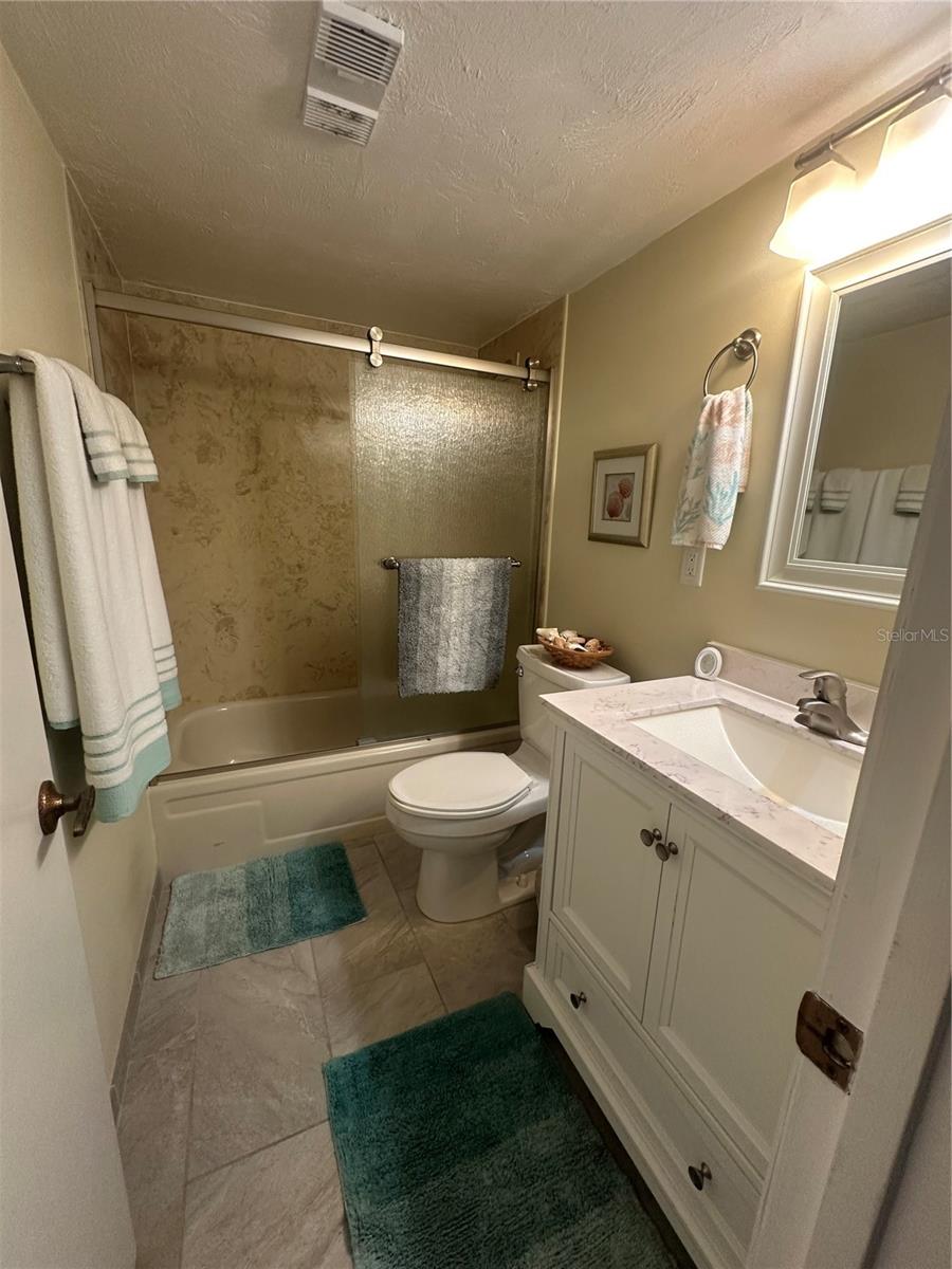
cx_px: 476
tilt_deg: -12.4
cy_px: 634
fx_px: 513
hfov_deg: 85.7
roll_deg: -2.9
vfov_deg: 102.1
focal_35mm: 14
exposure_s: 1/60
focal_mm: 2.22
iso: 200
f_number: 2.2
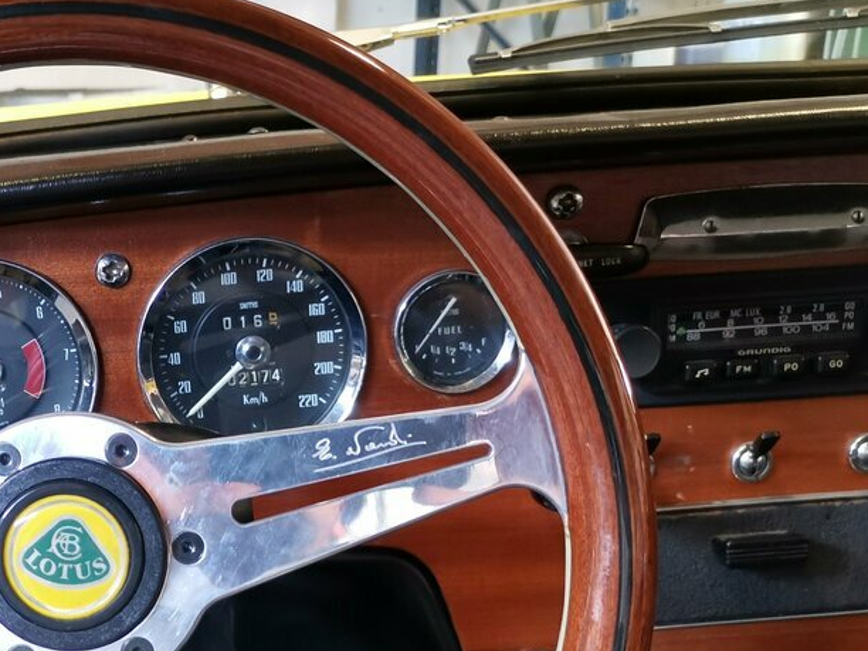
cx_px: 162
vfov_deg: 28.3
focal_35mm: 51
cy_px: 443
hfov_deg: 36.1
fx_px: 1279
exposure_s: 1/25
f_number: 1.8
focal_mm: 4.75
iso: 640
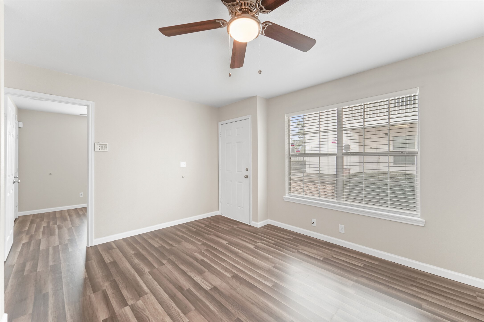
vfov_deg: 81.2
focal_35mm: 14
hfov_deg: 104.3
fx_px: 188
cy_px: 161
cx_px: 242
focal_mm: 14
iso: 1000
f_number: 14
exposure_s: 1/1.67
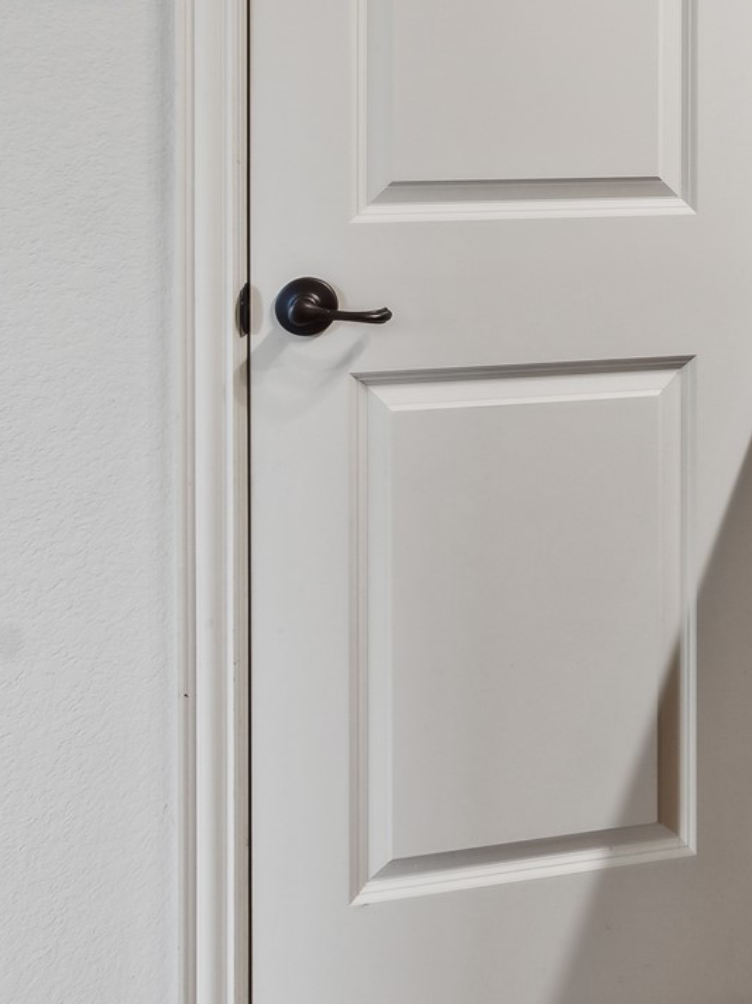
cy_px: 62
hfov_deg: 27.2
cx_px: 906
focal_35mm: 47
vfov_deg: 37.3
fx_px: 1362
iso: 200
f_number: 7.1
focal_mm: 16
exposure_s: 1/4
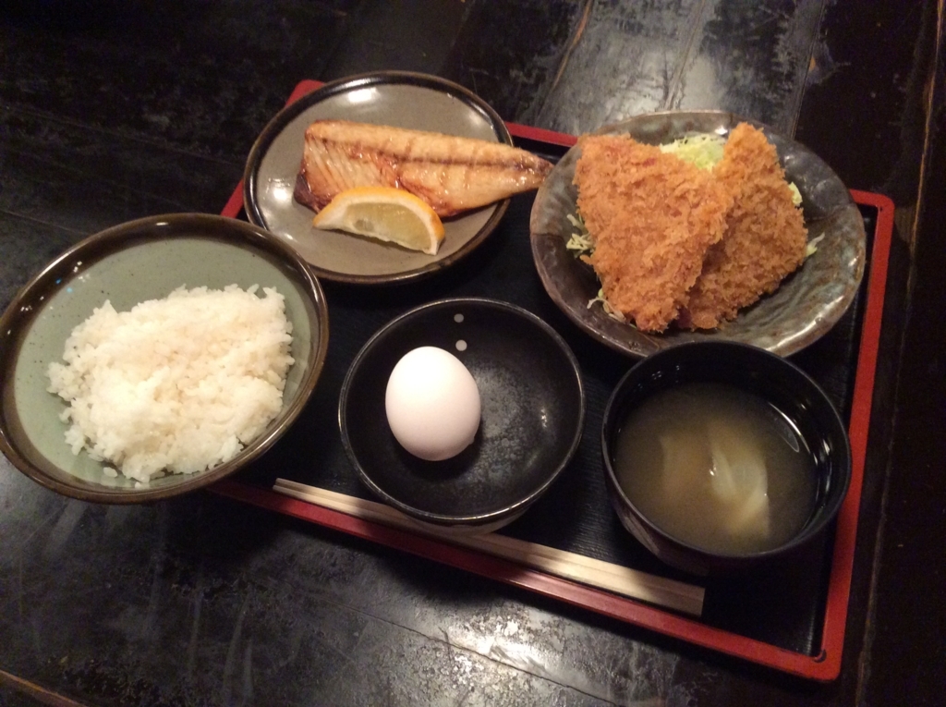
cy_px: 354
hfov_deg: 56.9
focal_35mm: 32
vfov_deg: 44.1
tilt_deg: -59.9
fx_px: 873
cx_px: 473
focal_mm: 3.3
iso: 320
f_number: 2.4
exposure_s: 1/24
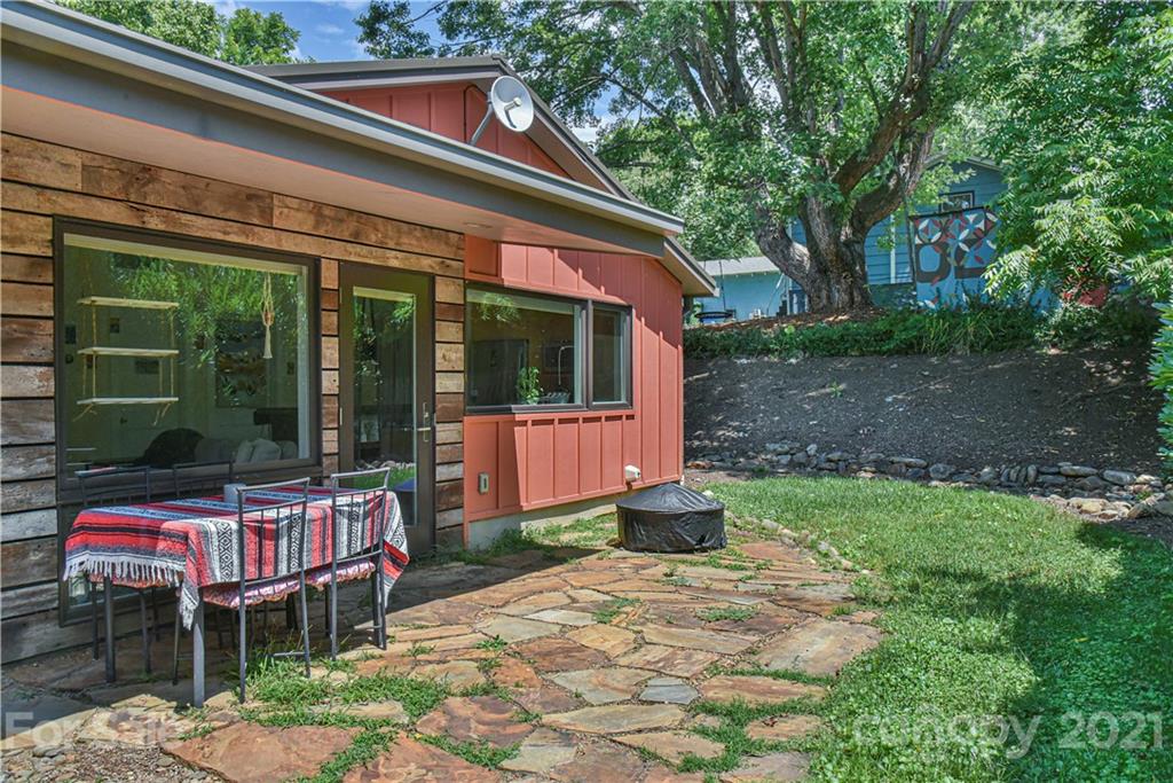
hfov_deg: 67.4
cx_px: 586
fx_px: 880
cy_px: 392
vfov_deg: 47.9
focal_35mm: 27
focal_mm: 27
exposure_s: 1/500
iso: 1600
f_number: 11
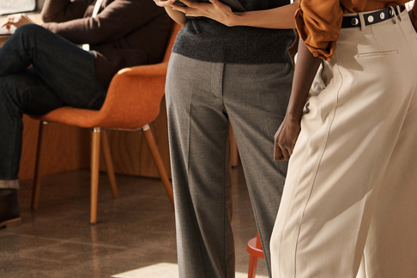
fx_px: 2004
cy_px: -39
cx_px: 217
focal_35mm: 173
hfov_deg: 11.9
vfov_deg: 7.9
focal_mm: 70
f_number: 4
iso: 400
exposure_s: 1/500
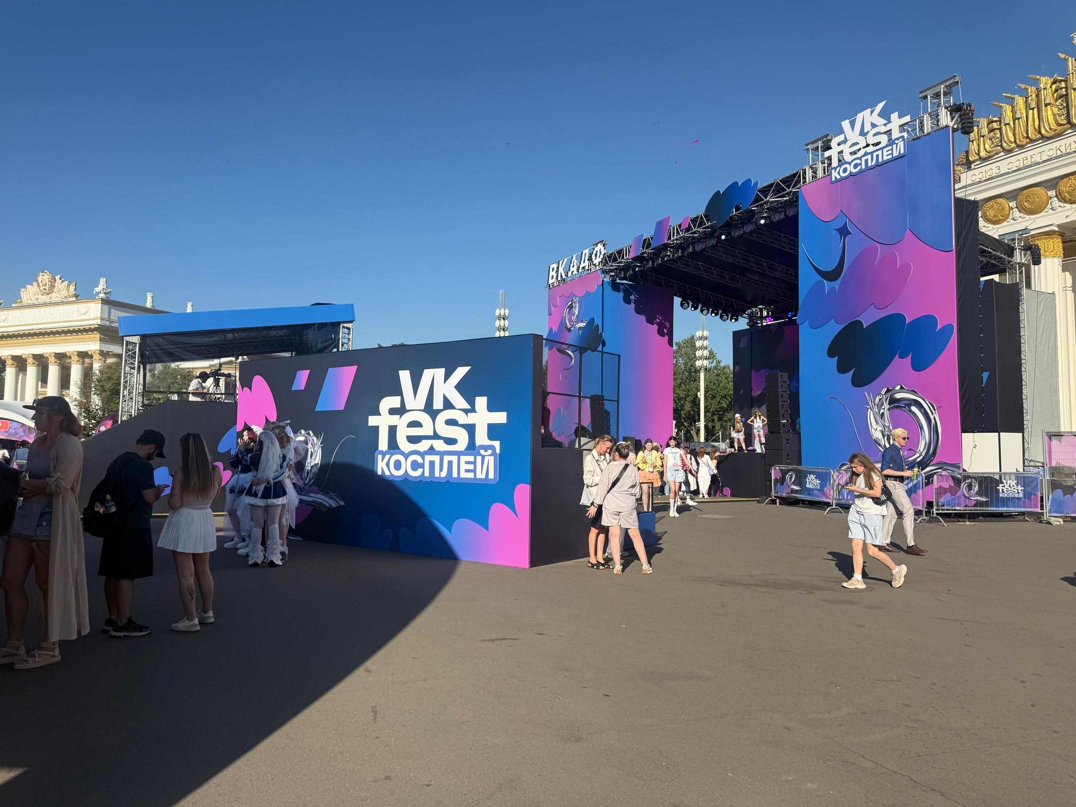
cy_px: 404
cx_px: 538
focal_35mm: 24
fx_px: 746
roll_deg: -2.8
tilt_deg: +0.3
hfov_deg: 71.6
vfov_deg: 56.8
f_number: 1.78
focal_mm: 6.76
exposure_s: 1/4405
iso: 80
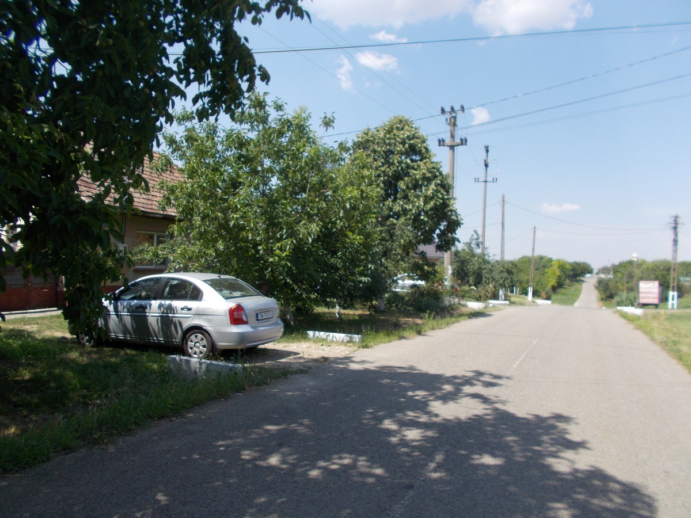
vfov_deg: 53.1
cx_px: 346
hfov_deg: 67.3
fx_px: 519
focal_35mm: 26
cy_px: 259
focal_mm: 4.6
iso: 80
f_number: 8
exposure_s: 1/100
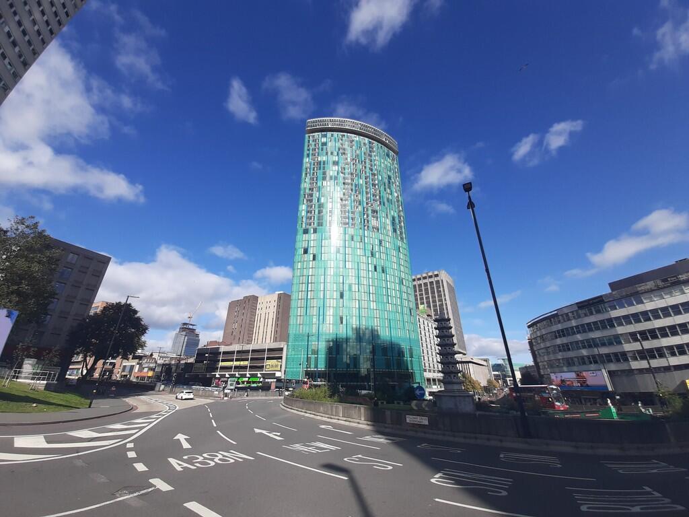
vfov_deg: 89.9
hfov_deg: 106.2
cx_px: 344
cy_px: 258
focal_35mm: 13
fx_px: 259
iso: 40
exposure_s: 1/1144
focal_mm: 1.42
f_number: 2.2
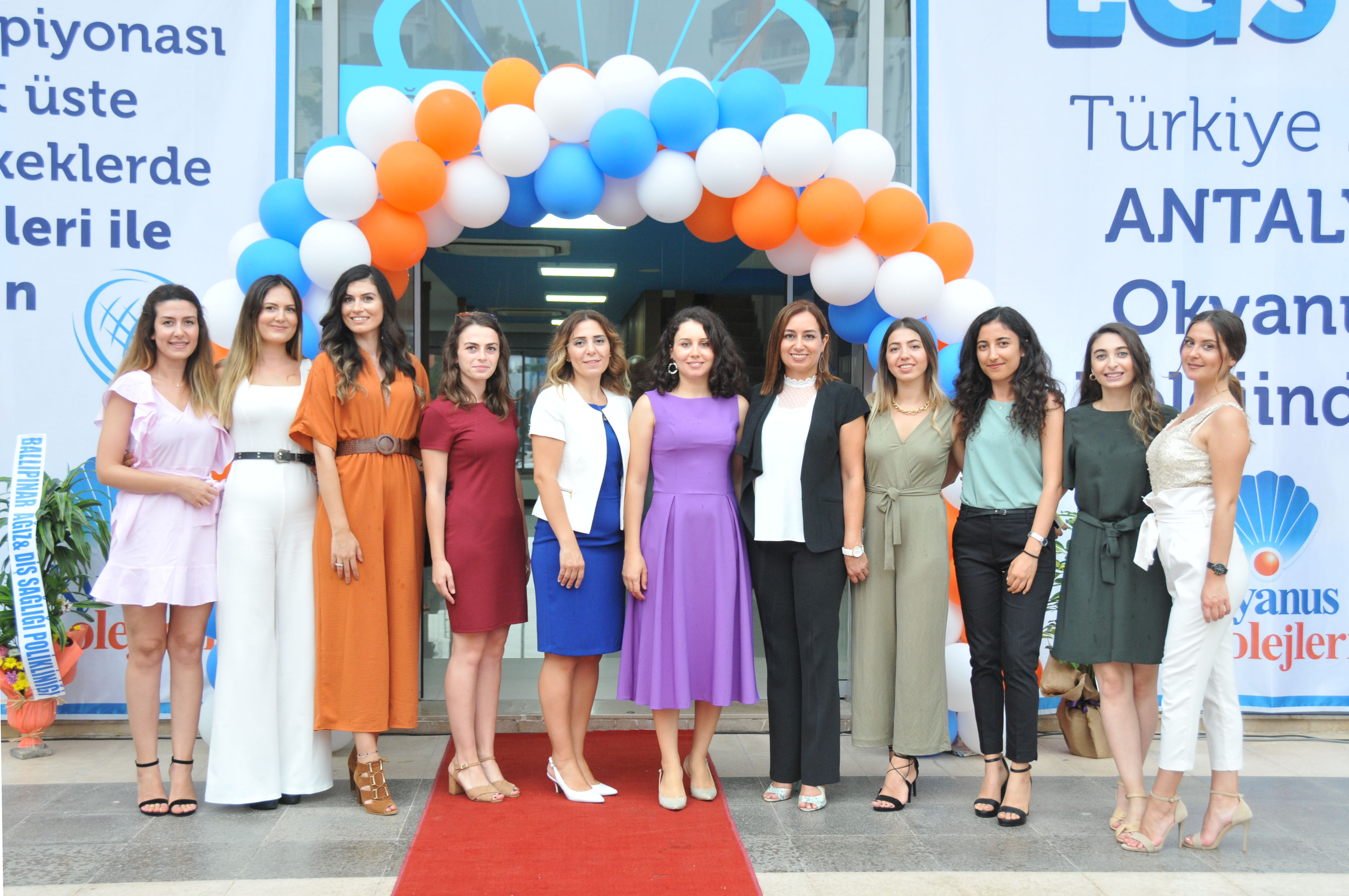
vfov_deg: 32.9
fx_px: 1516
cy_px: 448
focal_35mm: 40
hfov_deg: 48.0
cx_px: 674
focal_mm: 27
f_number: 4.5
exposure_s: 1/80
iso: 500
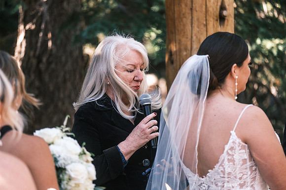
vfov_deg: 6.5
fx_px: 1669
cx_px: 143
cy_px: 95
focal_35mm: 210
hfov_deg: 9.8
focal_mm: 140
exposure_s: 1/420
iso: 800
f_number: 2.8
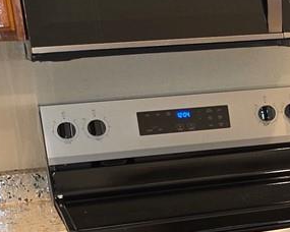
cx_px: 543
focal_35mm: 126
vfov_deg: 12.0
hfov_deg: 13.5
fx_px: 1081
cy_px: 256
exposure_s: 1/60
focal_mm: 6.5
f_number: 1.4
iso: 64
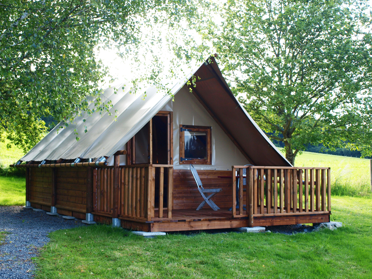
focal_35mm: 50
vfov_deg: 29.1
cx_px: 186
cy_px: 140
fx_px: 537
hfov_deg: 38.2
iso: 100
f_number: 5
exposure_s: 1/80
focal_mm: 25
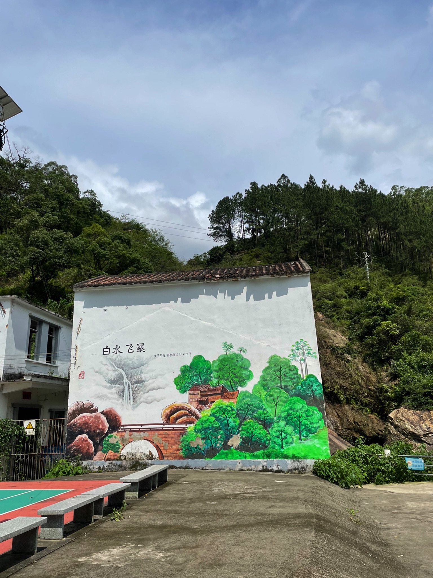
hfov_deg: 53.1
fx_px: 434
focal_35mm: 26
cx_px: 216
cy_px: 289
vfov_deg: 67.3
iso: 32
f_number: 1.6
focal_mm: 4.2
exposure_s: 1/8403
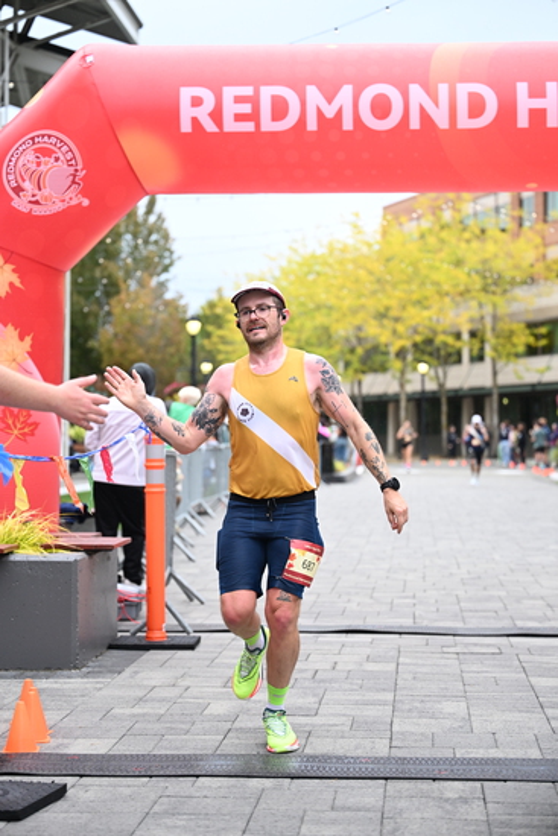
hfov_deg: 19.2
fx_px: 1650
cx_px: 279
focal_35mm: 71
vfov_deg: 28.4
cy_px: 418
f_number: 2.8
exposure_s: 1/2000
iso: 1250
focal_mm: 71
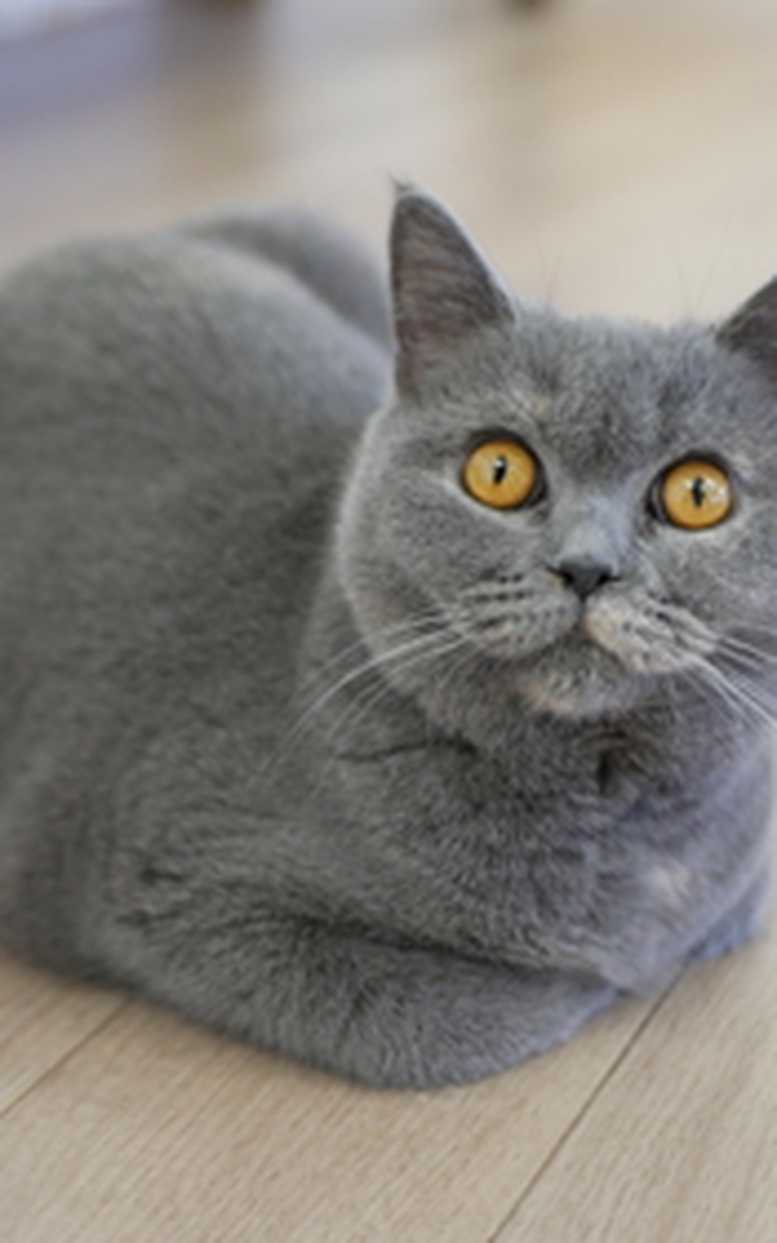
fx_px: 2439
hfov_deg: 18.1
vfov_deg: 28.6
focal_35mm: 72
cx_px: 497
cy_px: 619
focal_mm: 25
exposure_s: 1/80
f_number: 1.7
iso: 200
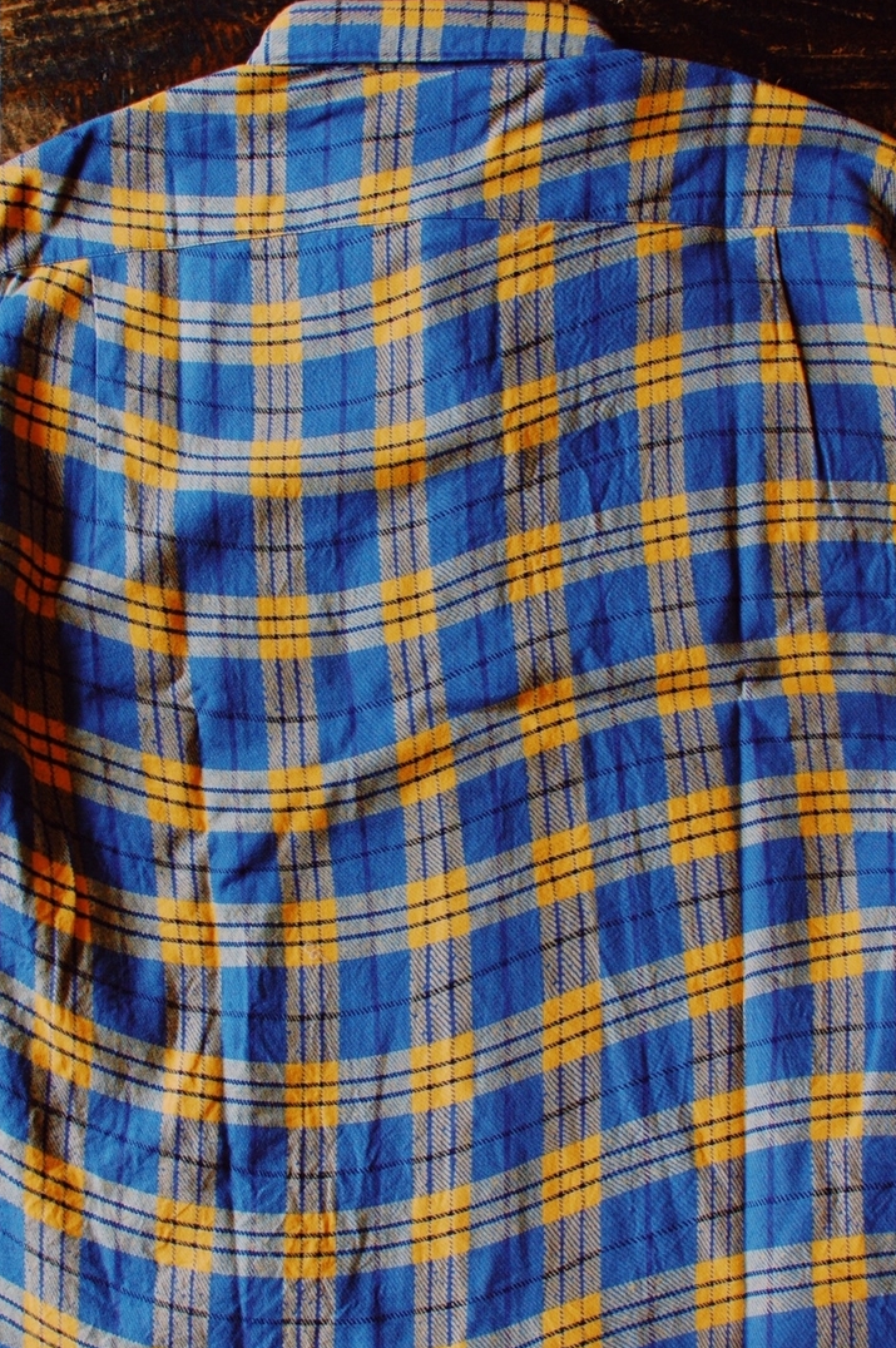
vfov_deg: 34.2
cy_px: 710
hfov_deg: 23.1
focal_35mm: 59
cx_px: 432
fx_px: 2191
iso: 800
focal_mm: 35
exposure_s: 1/160
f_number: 6.3
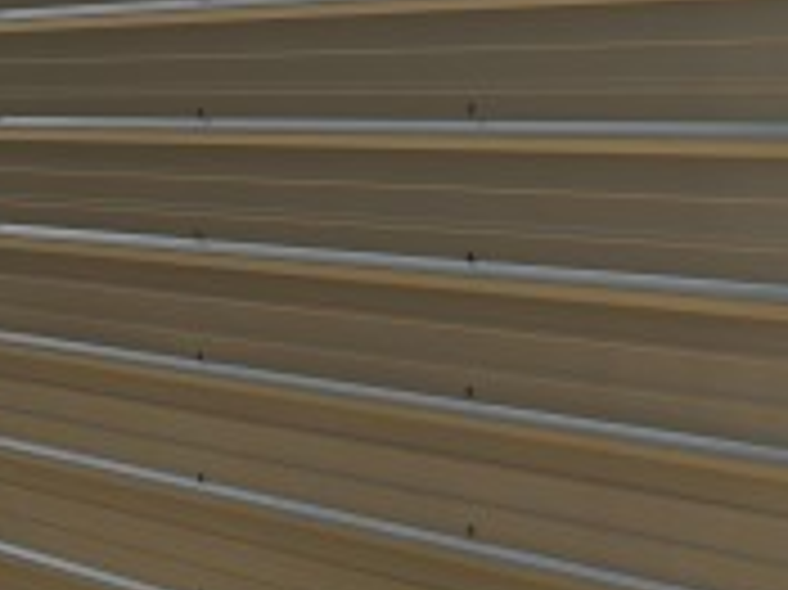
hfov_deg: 21.5
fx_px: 1911
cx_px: 968
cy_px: 180
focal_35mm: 84
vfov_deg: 17.5
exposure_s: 1/7622
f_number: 1.4
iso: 64
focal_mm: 6.5
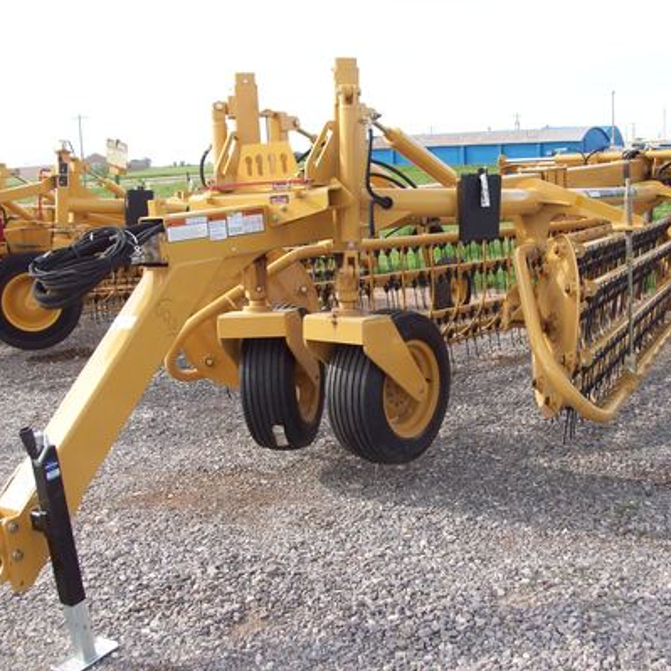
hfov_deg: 40.8
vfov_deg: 40.9
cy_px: 331
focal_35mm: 41
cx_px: 387
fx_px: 899
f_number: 2.8
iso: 64
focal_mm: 5.7
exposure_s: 1/344
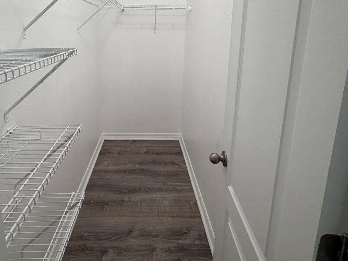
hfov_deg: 76.0
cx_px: 152
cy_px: 70
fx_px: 221
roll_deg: +0.1
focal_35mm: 22
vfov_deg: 58.4
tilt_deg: -9.7
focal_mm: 2.22
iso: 250
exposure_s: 1/120
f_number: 2.2
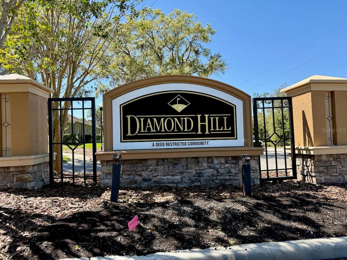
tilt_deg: +2.2
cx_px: 174
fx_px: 241
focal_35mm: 24
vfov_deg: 56.8
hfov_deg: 71.6
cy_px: 130
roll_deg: +4.4
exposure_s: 1/1901
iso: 80
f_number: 1.78
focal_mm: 6.76
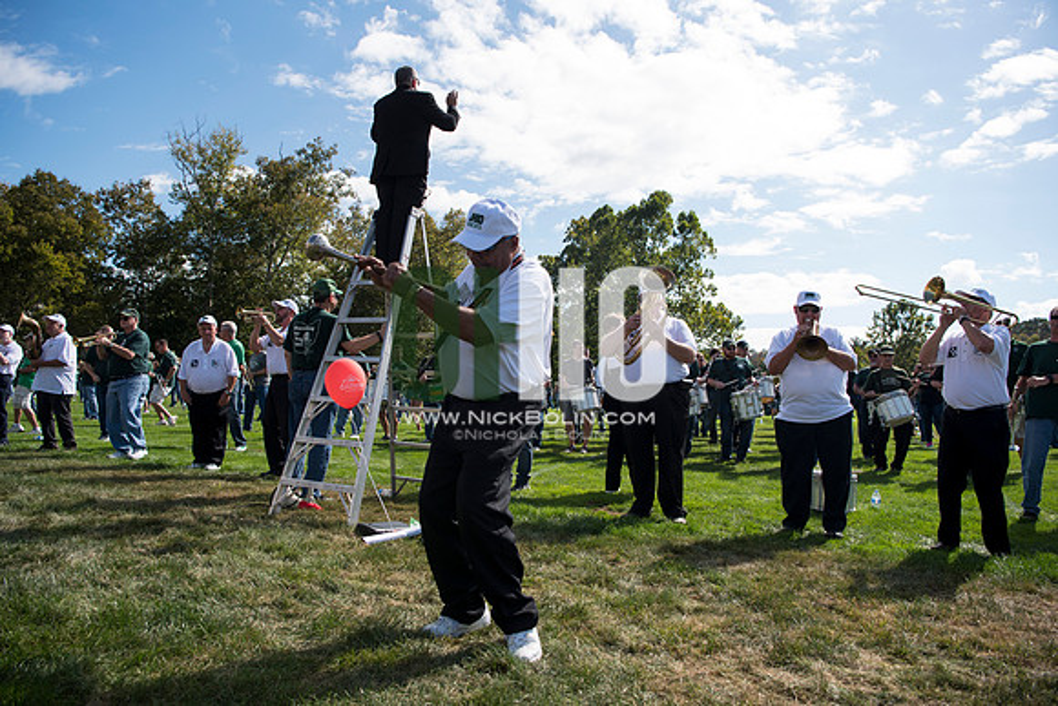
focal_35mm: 24
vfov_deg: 53.2
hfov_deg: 73.7
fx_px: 705
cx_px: 529
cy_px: 353
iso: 250
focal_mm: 24
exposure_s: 1/1600
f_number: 4.5
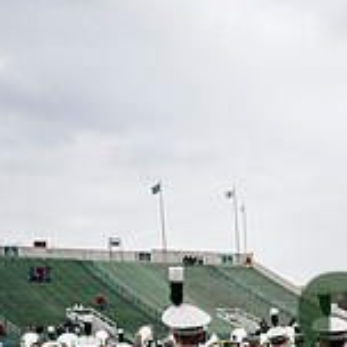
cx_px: 470
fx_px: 885
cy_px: 380
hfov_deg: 20.1
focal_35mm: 78
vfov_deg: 21.1
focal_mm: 24
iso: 100
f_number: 2.8
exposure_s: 1/500
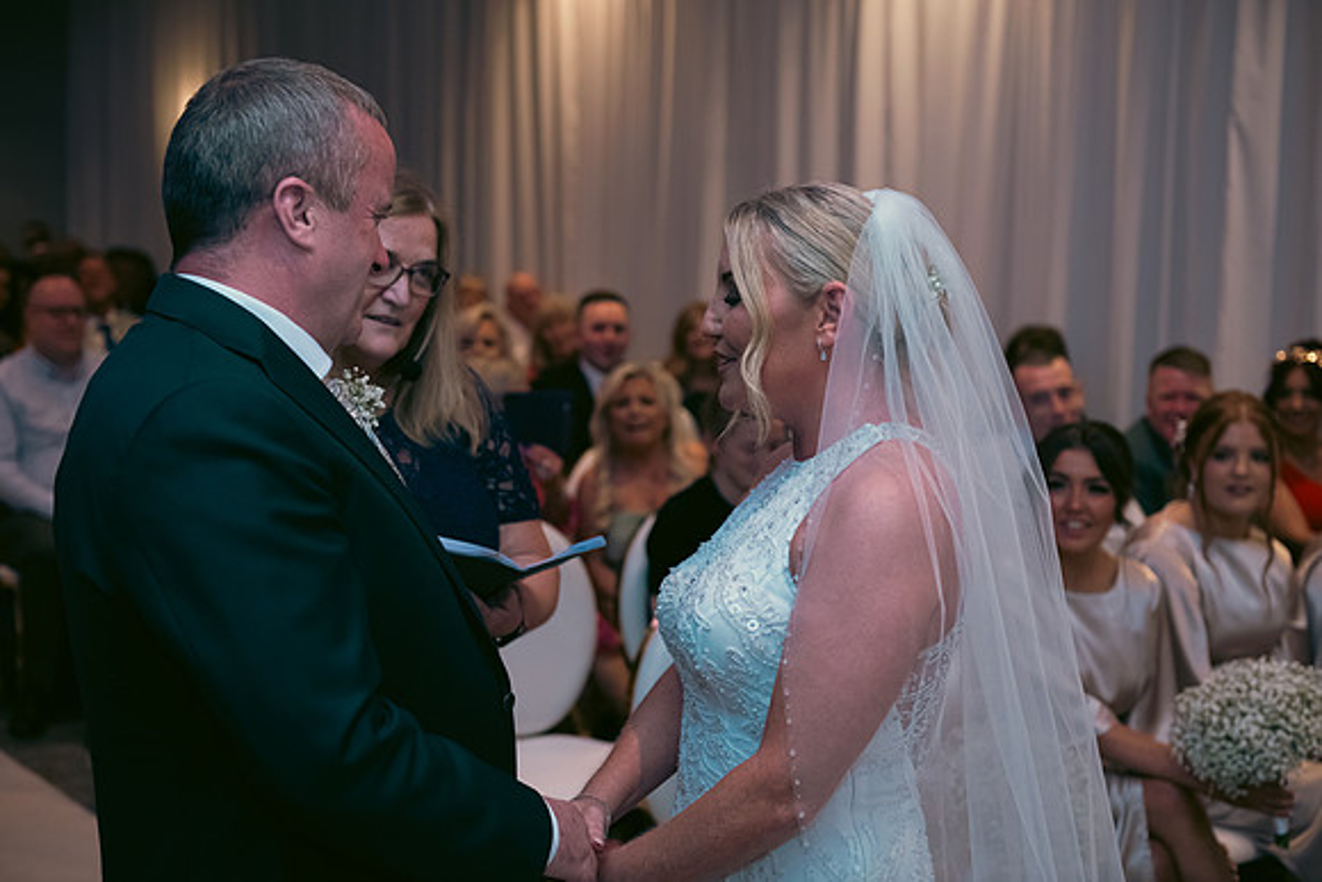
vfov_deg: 24.6
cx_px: 661
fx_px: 2020
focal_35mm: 55
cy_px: 441
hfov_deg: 36.2
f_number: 3.5
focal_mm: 55
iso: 800
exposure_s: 1/160
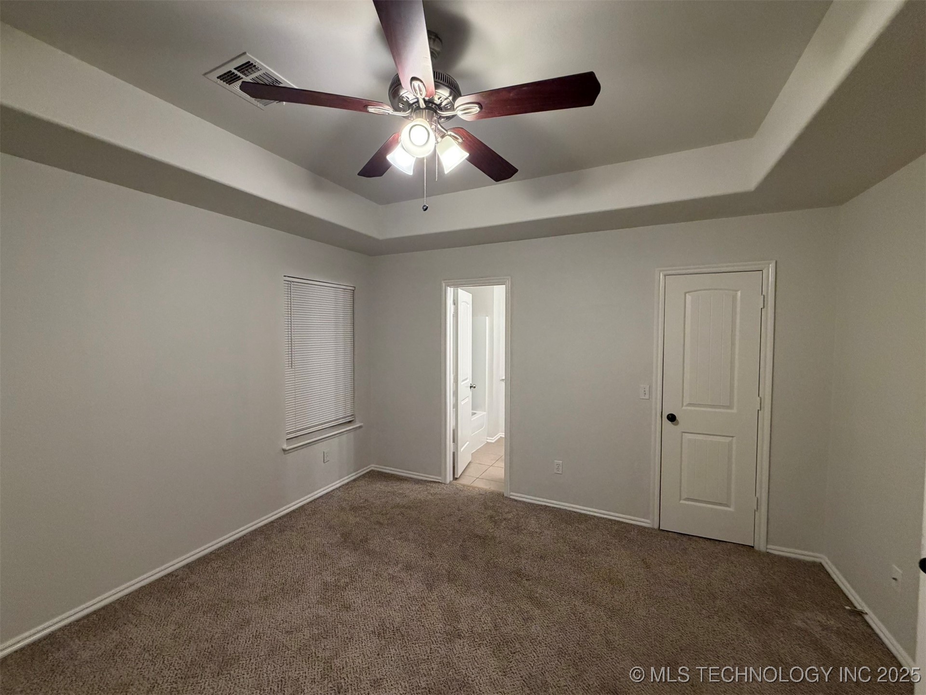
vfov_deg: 85.7
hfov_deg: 102.1
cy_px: 348
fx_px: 375
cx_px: 463
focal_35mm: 14
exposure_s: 1/60
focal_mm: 2.22
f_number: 2.2
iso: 320
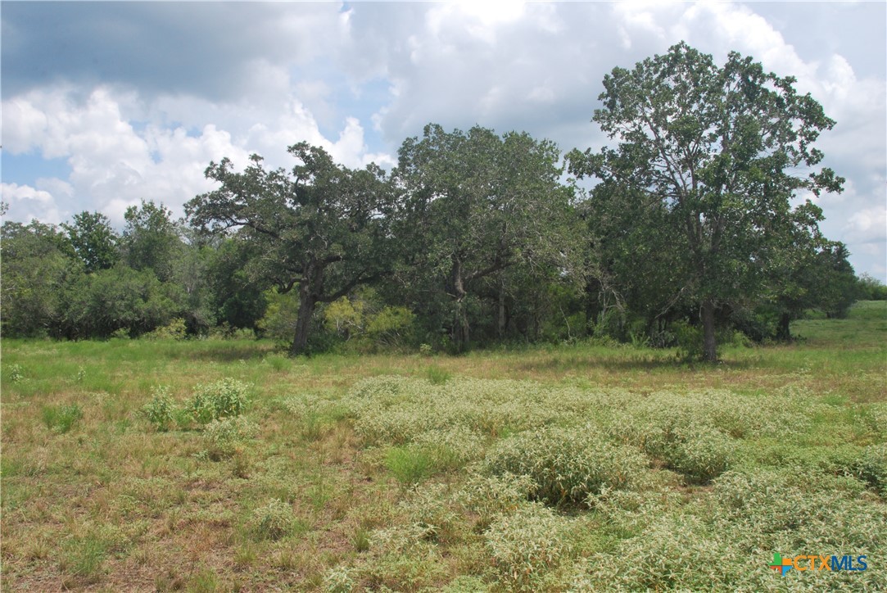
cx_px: 444
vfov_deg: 35.6
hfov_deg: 51.2
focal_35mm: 38
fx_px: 925
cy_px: 296
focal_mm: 25
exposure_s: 1/200
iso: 400
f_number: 18
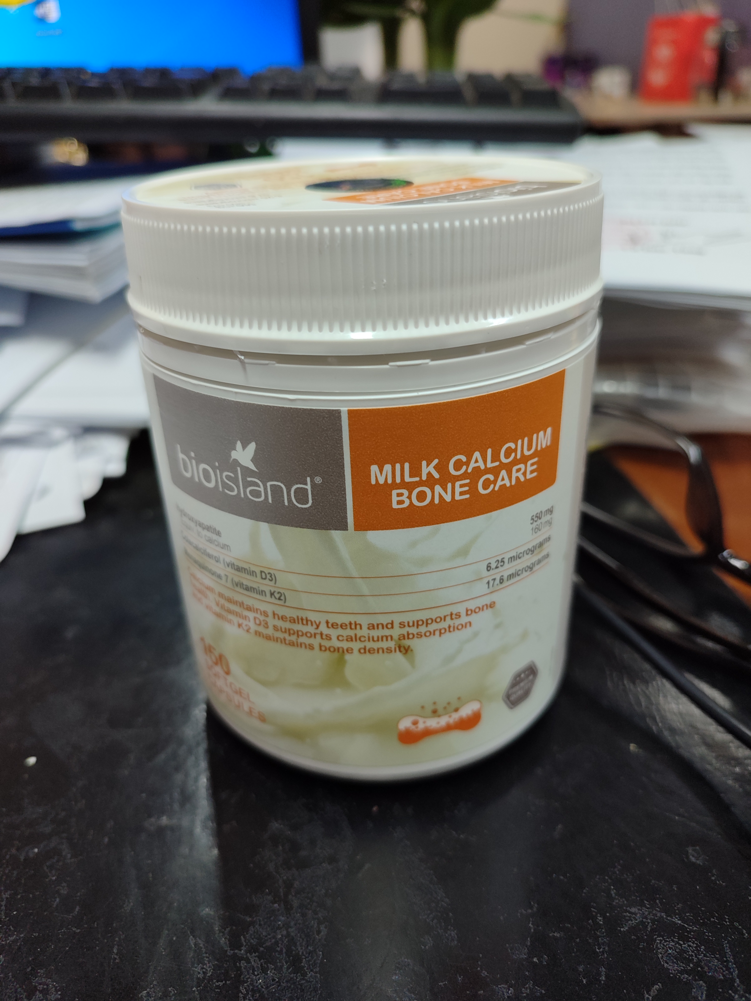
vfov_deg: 69.4
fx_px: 723
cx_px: 376
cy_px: 500
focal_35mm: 25
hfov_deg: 54.9
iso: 453
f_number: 1.89
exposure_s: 1/50
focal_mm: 5.95
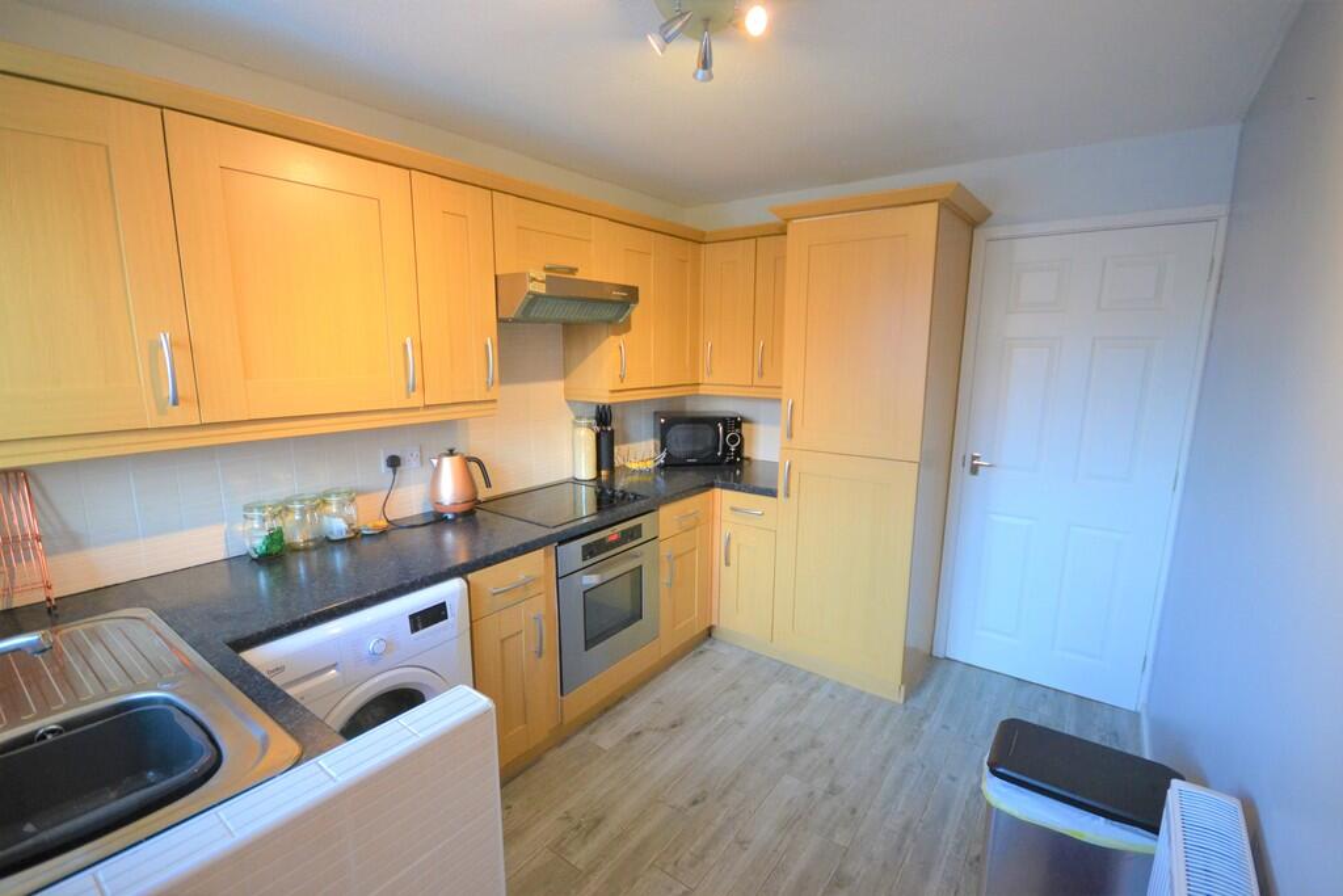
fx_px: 560
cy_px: 448
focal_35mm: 15
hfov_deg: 100.4
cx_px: 672
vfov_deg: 77.3
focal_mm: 10
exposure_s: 1/60
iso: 1400
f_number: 4
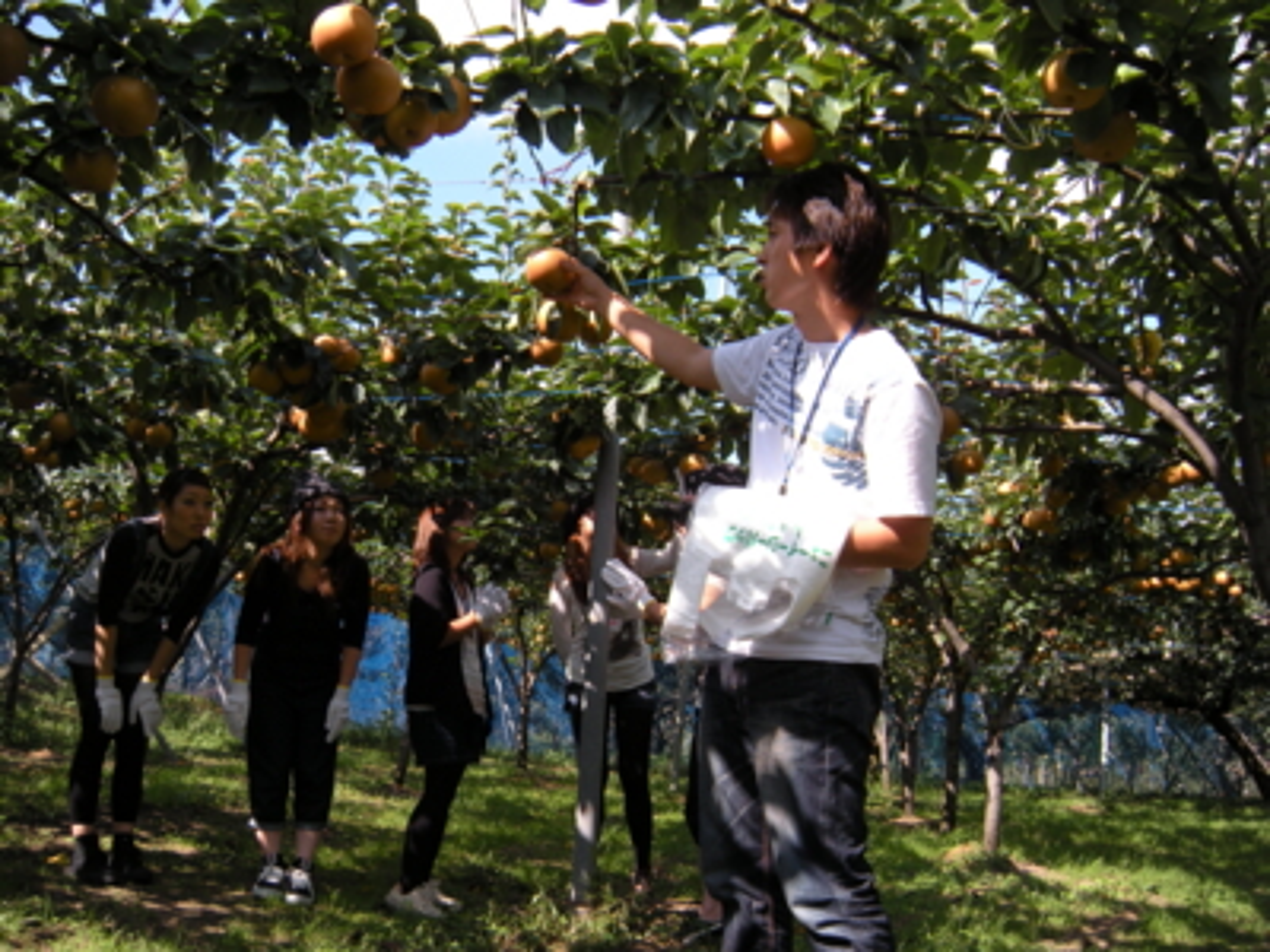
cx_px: 635
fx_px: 1284
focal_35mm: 35
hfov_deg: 52.6
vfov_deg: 40.7
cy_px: 476
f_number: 3.8
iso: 64
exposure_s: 1/244
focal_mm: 5.9
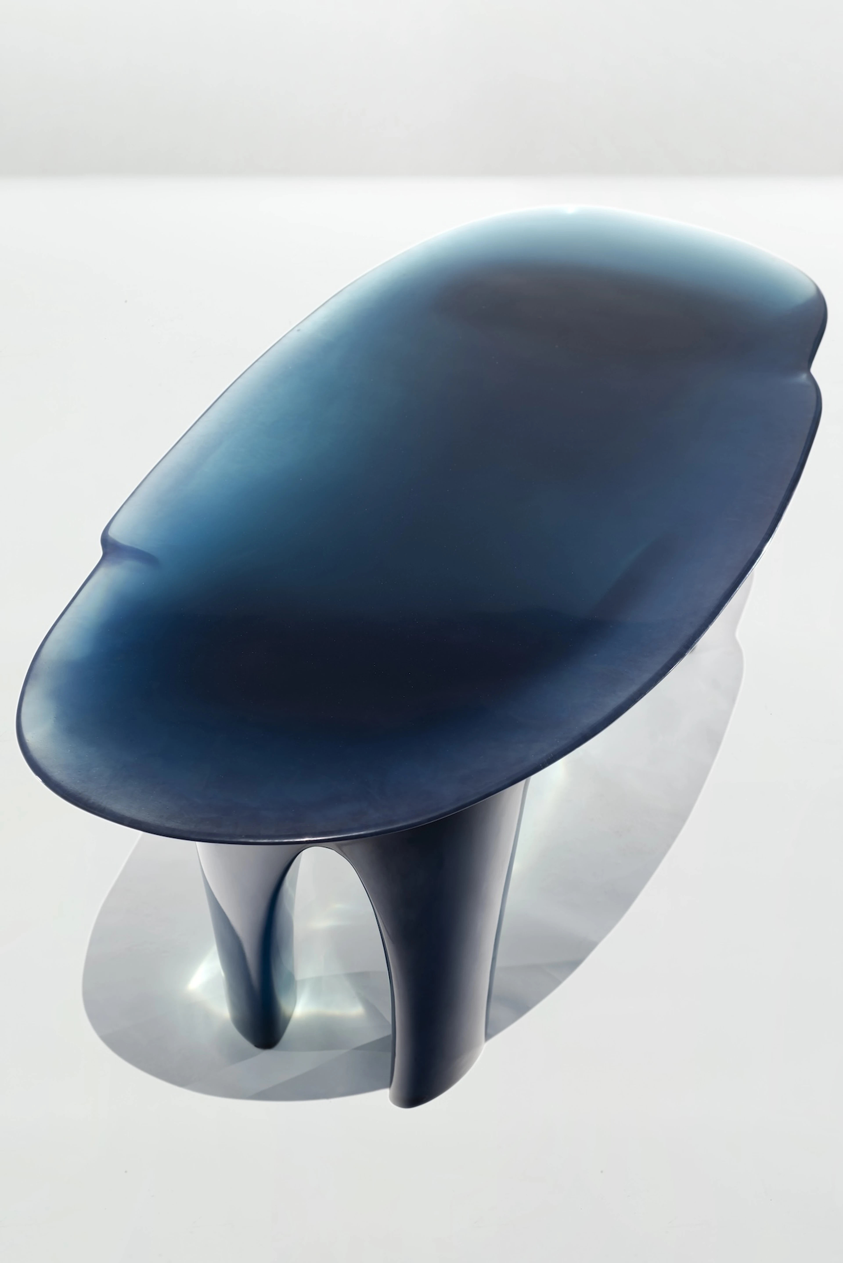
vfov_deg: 39.6
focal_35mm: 50
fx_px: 1754
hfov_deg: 27.0
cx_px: 422
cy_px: 632
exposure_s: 1/100
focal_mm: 50
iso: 100
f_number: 6.3
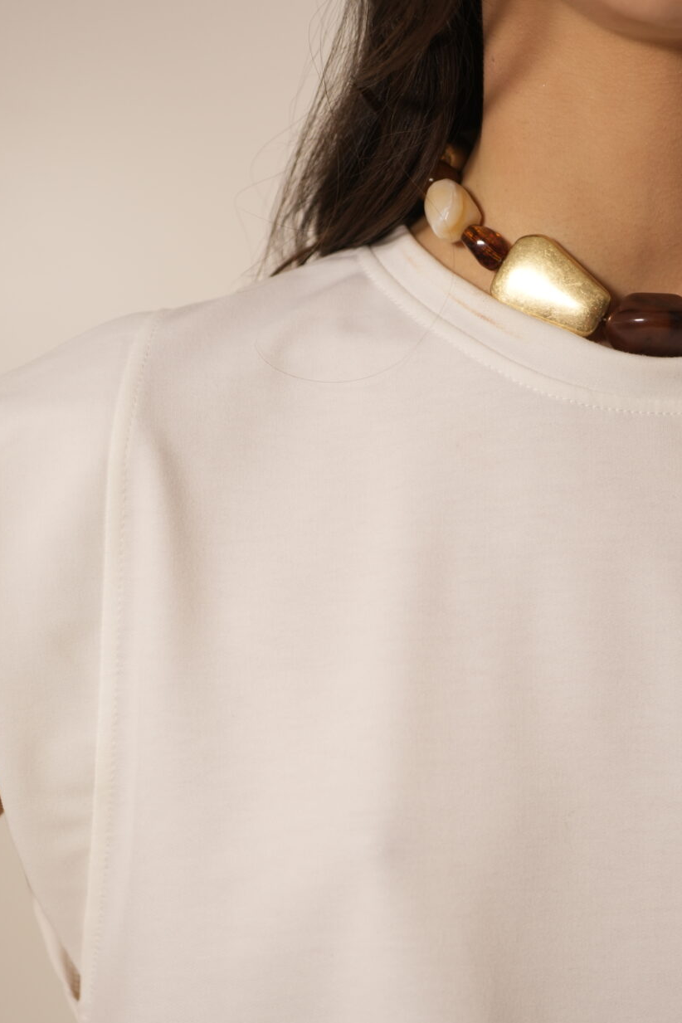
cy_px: 554
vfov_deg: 27.7
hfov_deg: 18.6
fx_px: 2074
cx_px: 423
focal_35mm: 73
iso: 400
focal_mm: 50
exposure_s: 1/100
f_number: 2.8
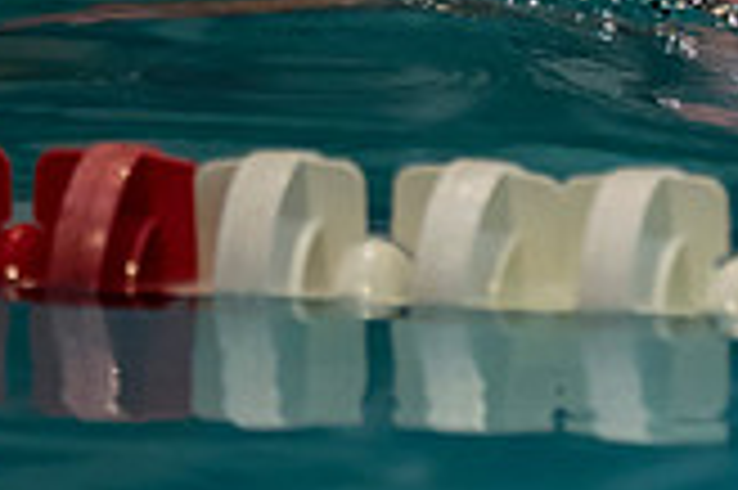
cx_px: 878
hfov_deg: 1.4
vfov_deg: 0.9
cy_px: -65
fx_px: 30248
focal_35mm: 1477
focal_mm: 200
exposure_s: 1/1000
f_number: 2.8
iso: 2000
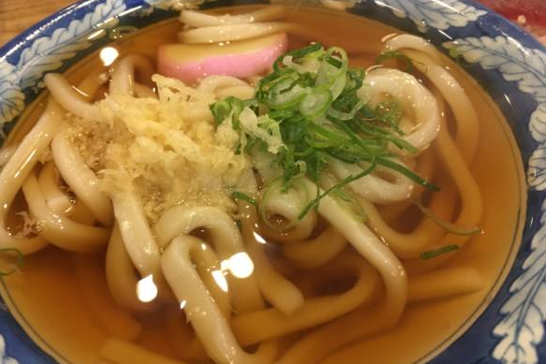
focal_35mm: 31
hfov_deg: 60.3
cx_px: 266
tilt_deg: -51.1
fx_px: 470
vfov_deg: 42.3
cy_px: 193
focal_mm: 4.15
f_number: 2.2
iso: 200
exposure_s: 1/24
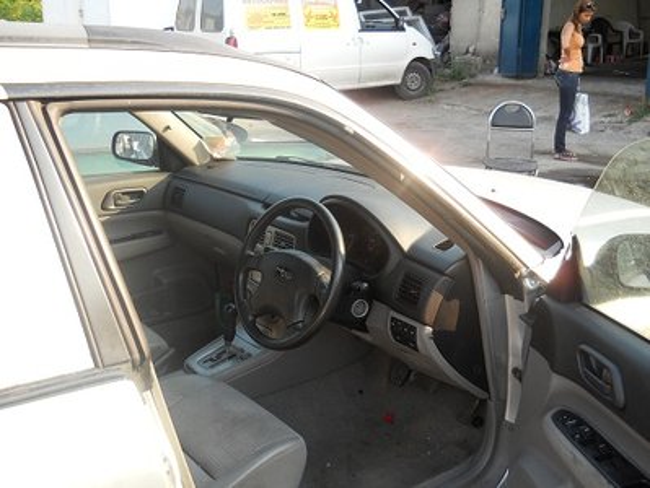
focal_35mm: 41
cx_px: 325
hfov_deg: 45.7
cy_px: 244
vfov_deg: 35.2
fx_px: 771
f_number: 3.1
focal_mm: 6.72
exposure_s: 1/100
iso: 80
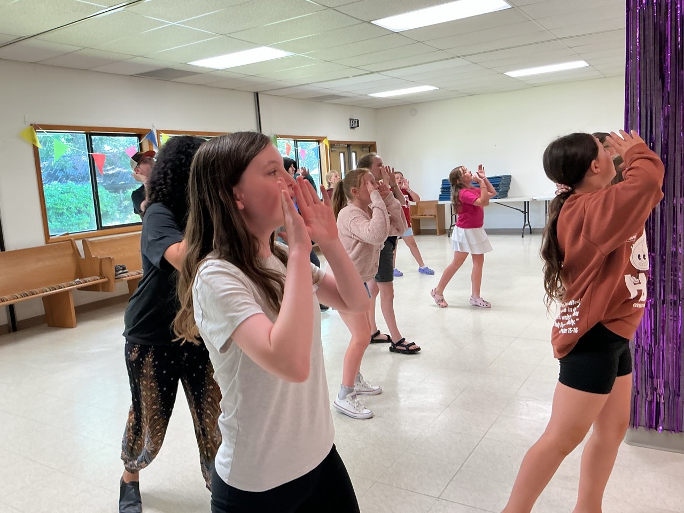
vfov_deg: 48.2
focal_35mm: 29
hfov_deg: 61.7
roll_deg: +5.1
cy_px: 256
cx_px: 342
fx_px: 573
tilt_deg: -7.8
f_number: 1.8
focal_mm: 3
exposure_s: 1/60
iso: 64
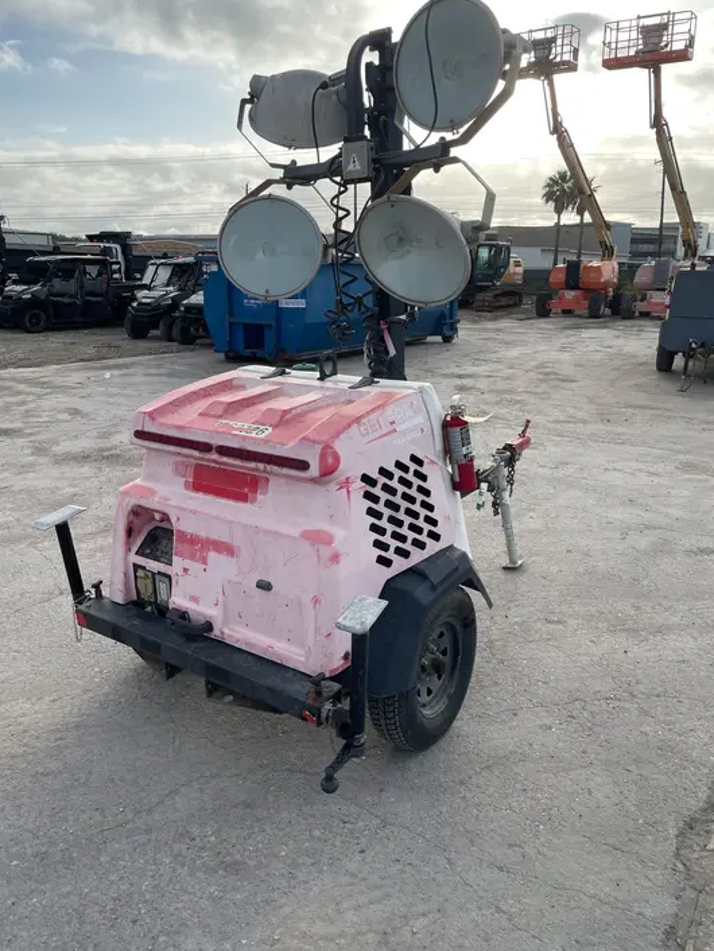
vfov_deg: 65.3
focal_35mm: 27
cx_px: 352
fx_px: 742
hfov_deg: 51.4
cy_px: 459
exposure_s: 1/1825
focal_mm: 4.2
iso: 32
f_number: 1.6
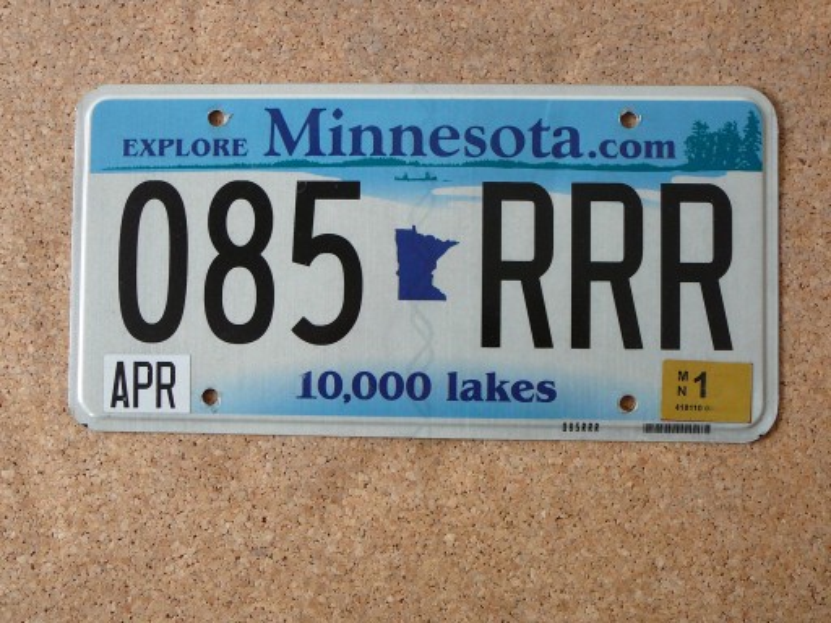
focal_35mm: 45
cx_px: 416
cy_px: 312
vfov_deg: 32.2
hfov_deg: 42.1
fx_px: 1080
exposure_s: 1/30
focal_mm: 6.7
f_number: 3.2
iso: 160
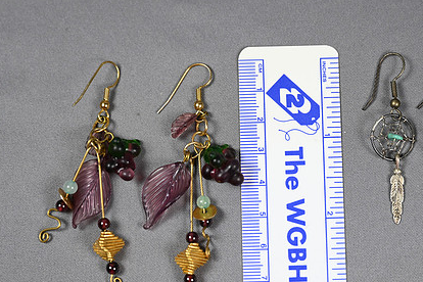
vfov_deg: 14.0
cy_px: 169
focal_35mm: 98
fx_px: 1151
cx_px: 269
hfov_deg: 20.8
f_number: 4
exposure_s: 1/200
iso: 400
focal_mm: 70
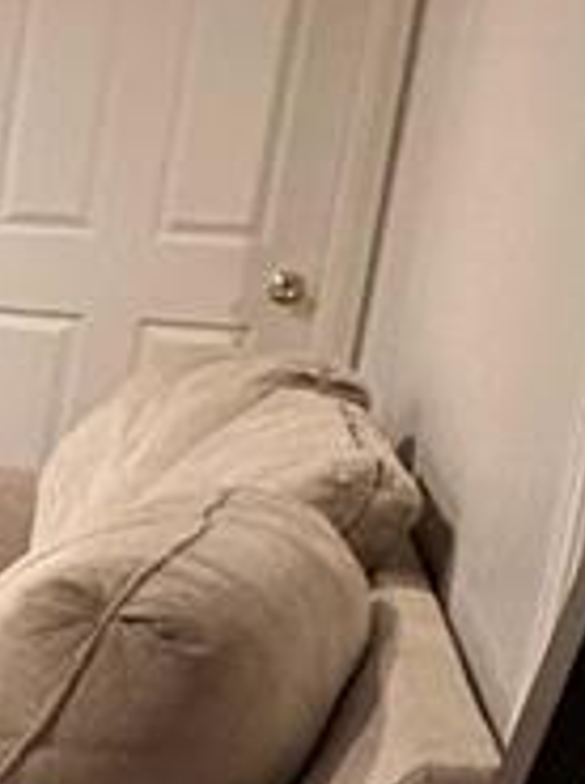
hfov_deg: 10.9
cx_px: -1153
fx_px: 2058
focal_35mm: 91
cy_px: 534
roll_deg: -1.5
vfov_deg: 21.5
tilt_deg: -12.6
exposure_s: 1/60
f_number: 2.2
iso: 500
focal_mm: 2.22
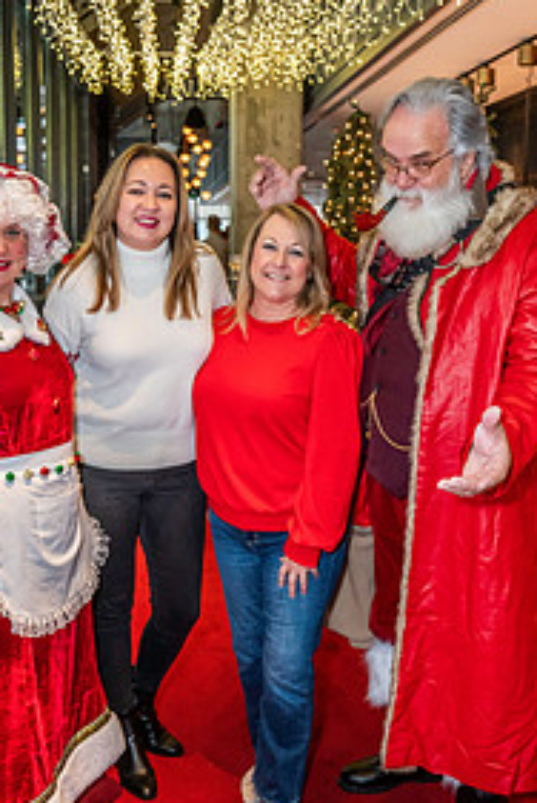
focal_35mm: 40
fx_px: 893
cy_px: 409
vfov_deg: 48.4
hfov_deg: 33.3
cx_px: 203
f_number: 4
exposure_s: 1/160
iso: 3200
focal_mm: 25
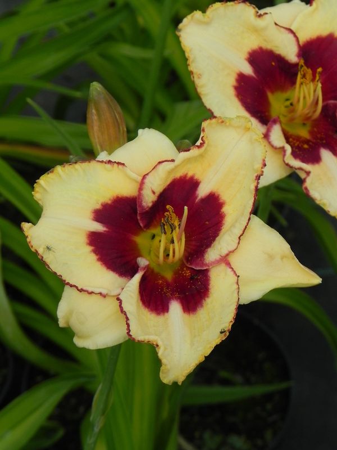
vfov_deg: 12.2
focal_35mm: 162
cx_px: 168
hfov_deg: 9.2
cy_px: 225
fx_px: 2103
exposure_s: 1/1000
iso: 160
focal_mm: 28.8
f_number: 5.6
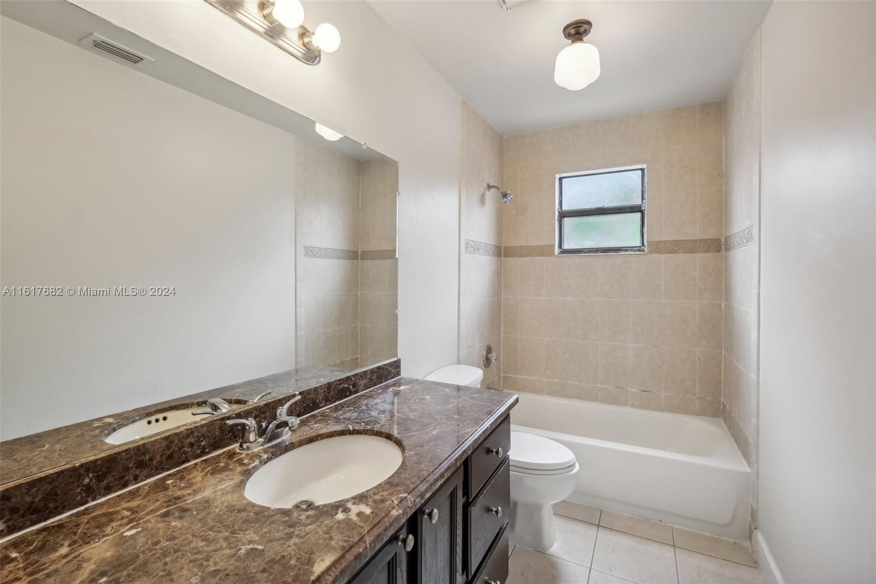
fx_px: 365
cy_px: 292
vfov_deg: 77.3
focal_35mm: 15
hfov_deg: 100.4
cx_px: 438
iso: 1600
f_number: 7.1
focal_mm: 10
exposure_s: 1/160
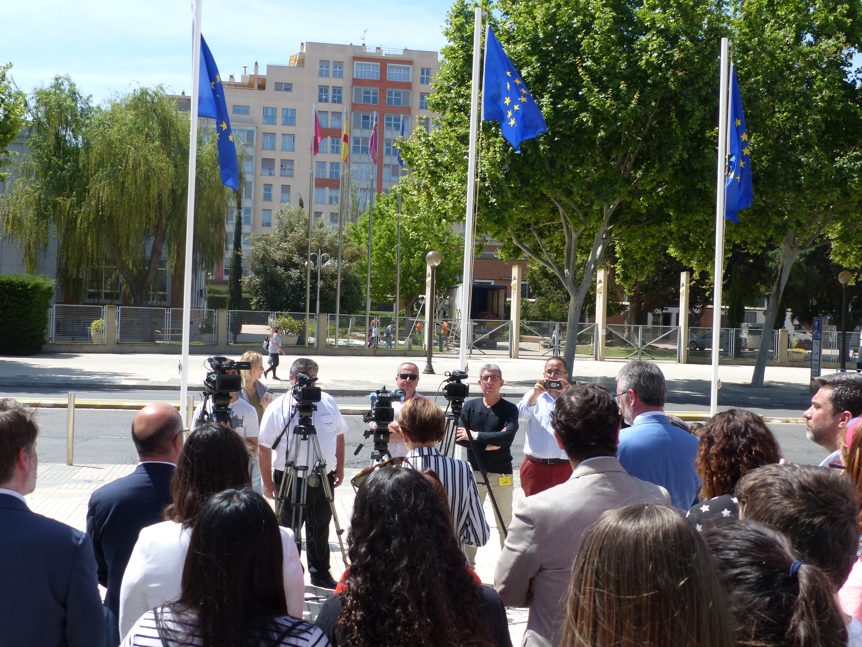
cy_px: 324
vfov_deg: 32.9
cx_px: 431
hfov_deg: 42.9
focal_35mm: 44
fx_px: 1096
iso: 100
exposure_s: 1/500
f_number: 4
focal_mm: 7.8
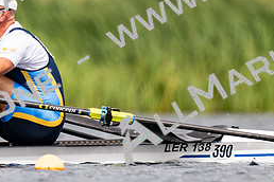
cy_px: 66
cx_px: 29
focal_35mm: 2024
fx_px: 15404
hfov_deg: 1.0
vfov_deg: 0.7
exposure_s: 1/2500
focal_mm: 600
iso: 250
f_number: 4
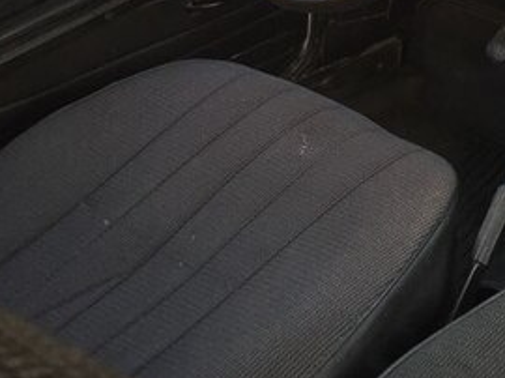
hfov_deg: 26.5
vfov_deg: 19.5
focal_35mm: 71
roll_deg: +0.2
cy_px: -68
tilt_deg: -19.0
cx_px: 453
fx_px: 1035
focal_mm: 4.15
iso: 125
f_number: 2.2
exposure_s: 1/33
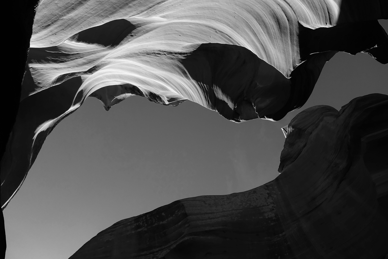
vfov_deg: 38.9
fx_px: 366
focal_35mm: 34
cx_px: 194
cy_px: 130
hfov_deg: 55.8
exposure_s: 1/640
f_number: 4
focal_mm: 12.48
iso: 125
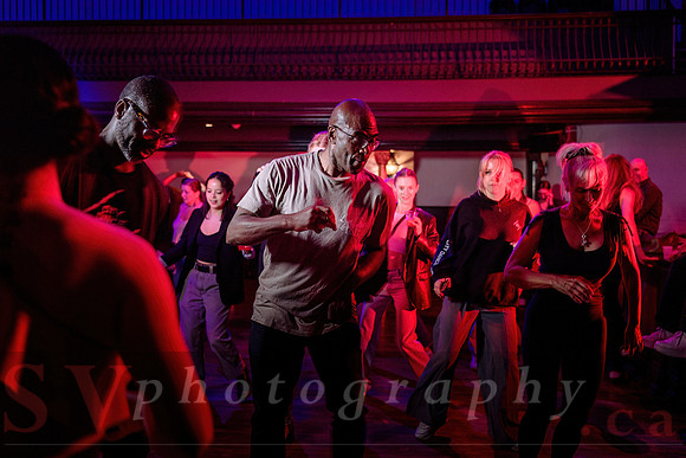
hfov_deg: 48.5
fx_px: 761
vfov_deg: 33.5
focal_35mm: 40
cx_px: 355
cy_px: 227
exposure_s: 1/60
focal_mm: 38
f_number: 3.2
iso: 1000
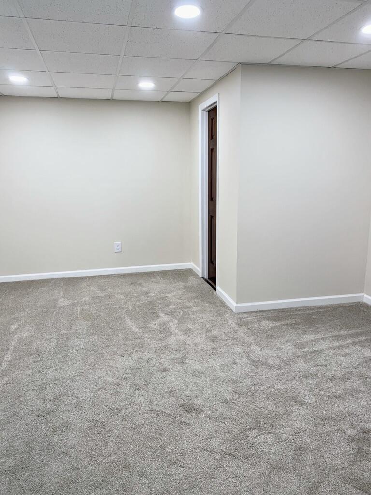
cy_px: 248
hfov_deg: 53.1
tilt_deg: -10.1
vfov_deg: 67.3
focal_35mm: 26
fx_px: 372
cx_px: 186
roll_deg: +0.7
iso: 40
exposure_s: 1/22
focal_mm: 4.25
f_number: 1.8
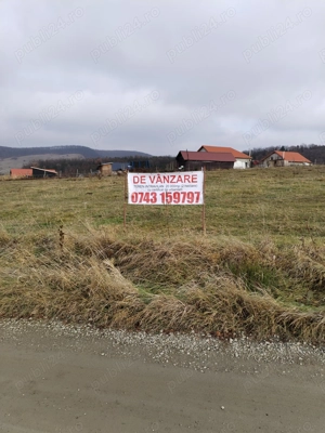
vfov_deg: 61.7
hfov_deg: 48.2
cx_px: 162
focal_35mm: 29
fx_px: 363
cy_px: 216
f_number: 1.8
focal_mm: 4.75
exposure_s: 1/940
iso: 100
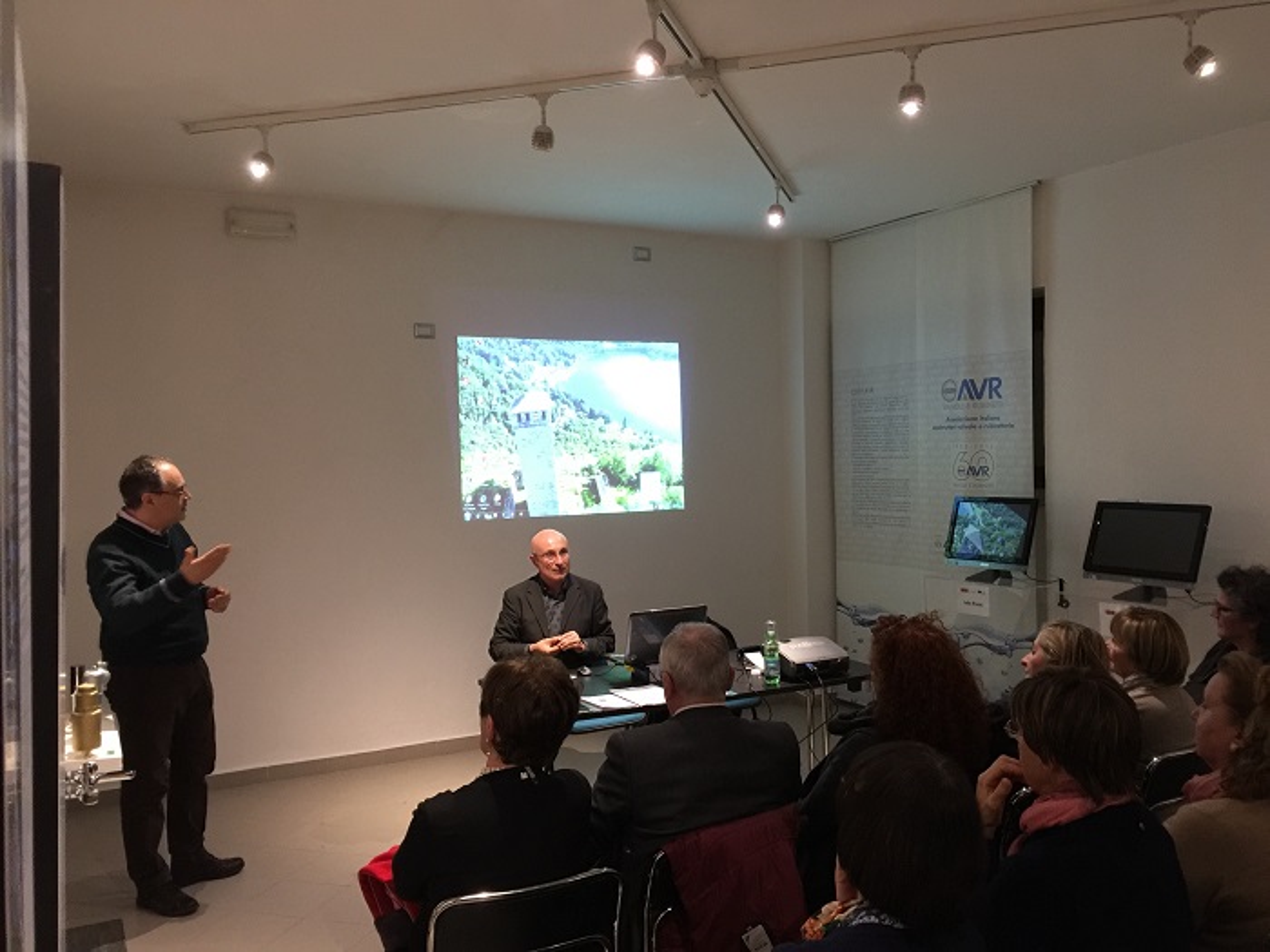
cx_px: 635
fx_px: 1064
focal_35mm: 29
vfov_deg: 48.2
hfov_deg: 61.7
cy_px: 476
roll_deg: +0.0
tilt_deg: -0.4
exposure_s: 1/8
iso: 125
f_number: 2.2
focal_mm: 4.15
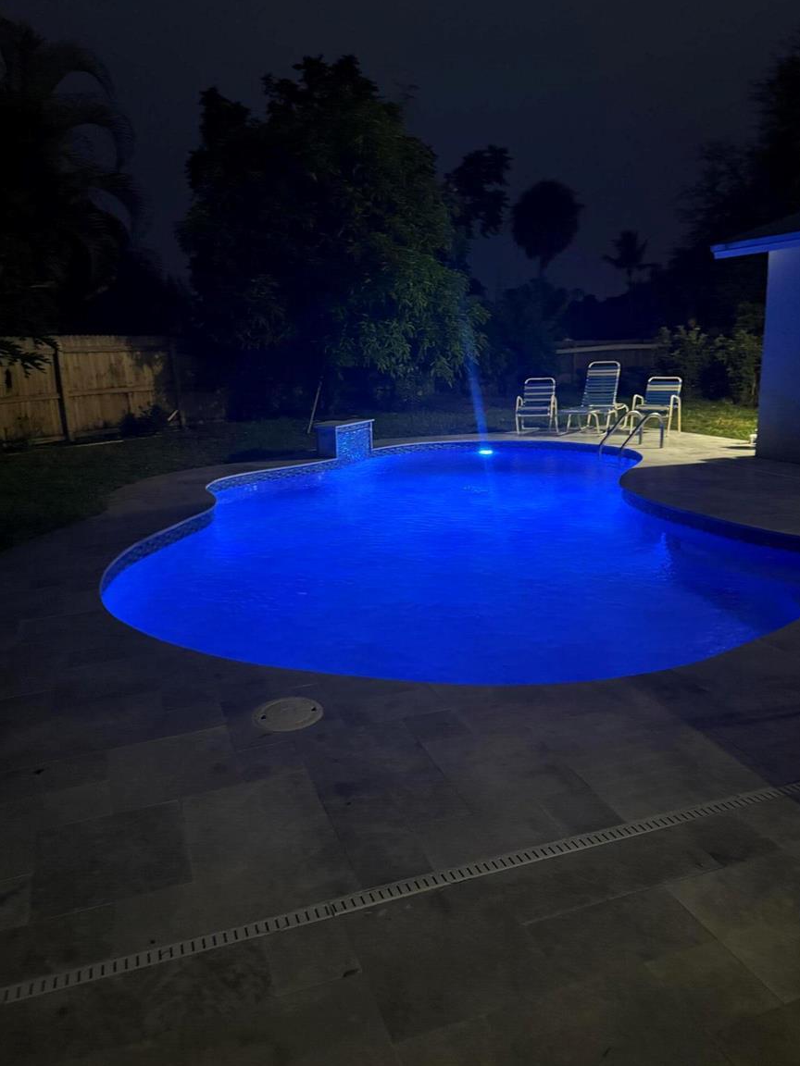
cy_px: 521
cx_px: 401
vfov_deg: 69.4
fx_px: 770
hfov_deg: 54.9
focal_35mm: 25
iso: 1000
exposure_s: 1/25
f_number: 1.78
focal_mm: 6.76
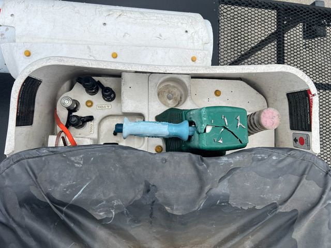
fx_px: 249
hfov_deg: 67.3
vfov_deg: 53.1
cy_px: 124
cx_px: 166
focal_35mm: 26
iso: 50
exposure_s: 1/1196
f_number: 1.5
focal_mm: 5.7
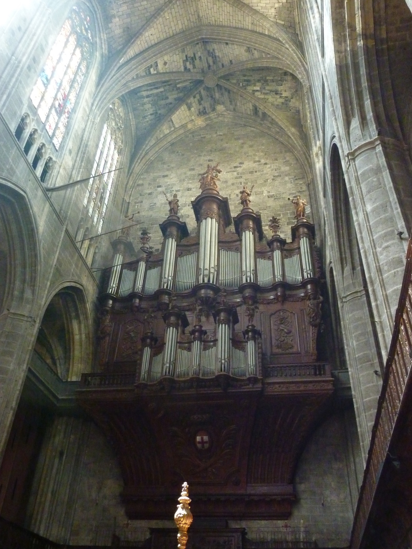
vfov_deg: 60.0
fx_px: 476
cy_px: 274
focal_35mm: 30
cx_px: 206
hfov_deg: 46.8
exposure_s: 1/13
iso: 800
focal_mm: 5
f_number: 3.4
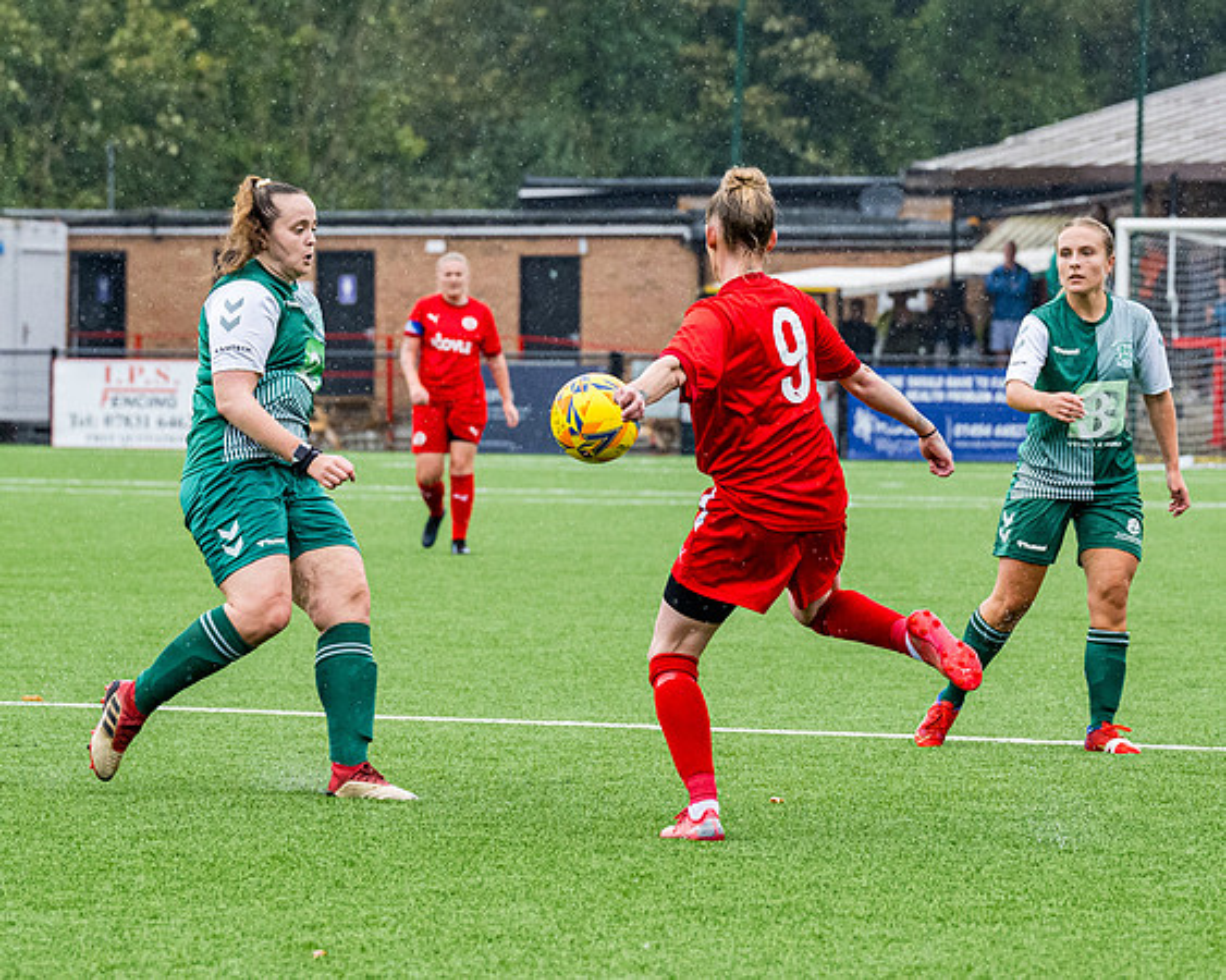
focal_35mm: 210
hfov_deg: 9.2
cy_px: 505
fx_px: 7603
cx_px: 706
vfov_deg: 7.4
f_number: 4
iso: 1250
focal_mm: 93
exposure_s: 1/1250
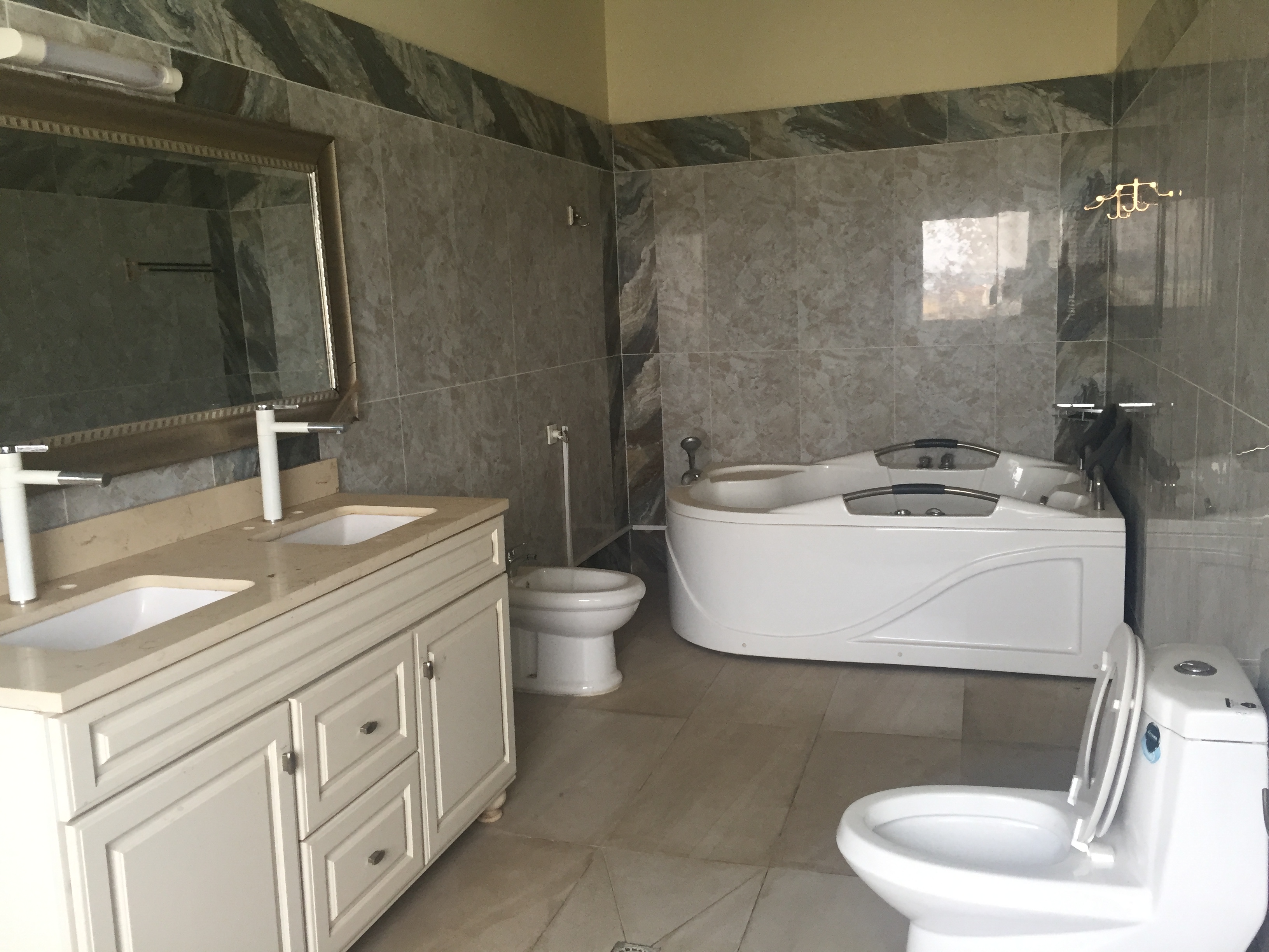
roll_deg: +2.3
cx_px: 634
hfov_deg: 61.7
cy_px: 476
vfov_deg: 48.2
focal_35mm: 29
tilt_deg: -9.1
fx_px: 1063
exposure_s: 1/33
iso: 125
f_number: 2.2
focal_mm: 4.15
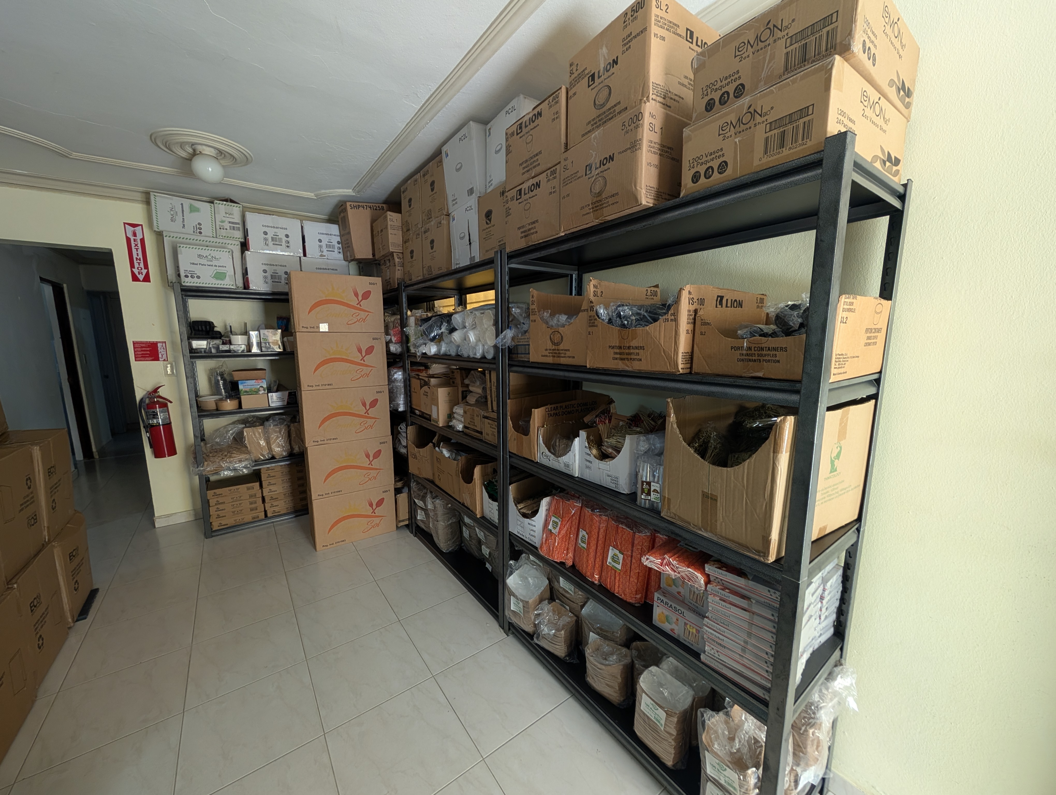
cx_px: 528
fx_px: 367
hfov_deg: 110.5
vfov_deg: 94.6
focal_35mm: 12
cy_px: 398
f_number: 1.7
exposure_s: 1/42.2
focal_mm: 2.02
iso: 99
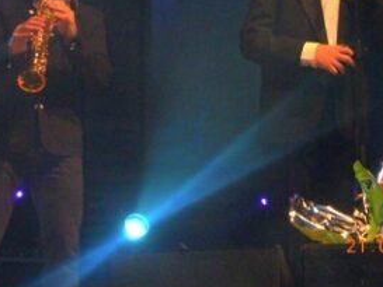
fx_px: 1705
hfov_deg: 12.8
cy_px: 72
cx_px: 185
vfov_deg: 9.6
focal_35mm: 154
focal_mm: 17.9
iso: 800
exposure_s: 1/50
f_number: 5.4
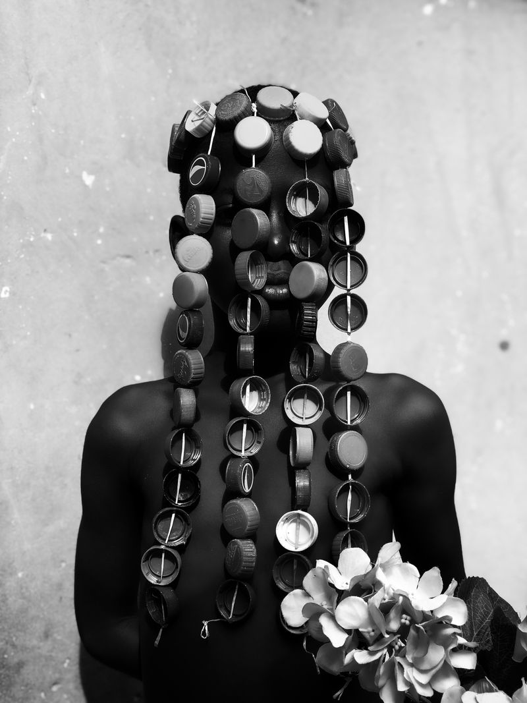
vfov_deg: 33.8
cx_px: 264
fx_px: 1157
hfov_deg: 25.7
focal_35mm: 57
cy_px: 352
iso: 20
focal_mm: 6.6
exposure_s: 1/170
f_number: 2.8
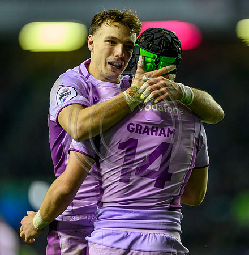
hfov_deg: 3.4
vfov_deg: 3.4
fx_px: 4244
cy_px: 128
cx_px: 153
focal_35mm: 516
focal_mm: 400
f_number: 2.8
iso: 8000
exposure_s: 1/1600
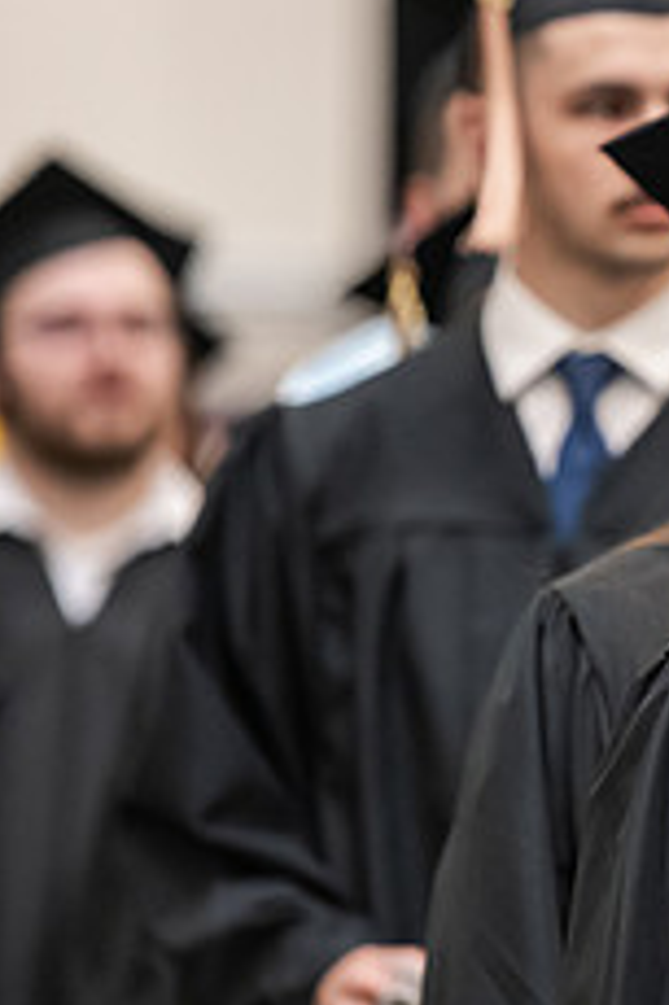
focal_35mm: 441
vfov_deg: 4.7
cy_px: 422
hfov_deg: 3.1
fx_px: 12310
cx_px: 1124
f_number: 3.2
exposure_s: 1/200
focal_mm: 175
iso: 2500
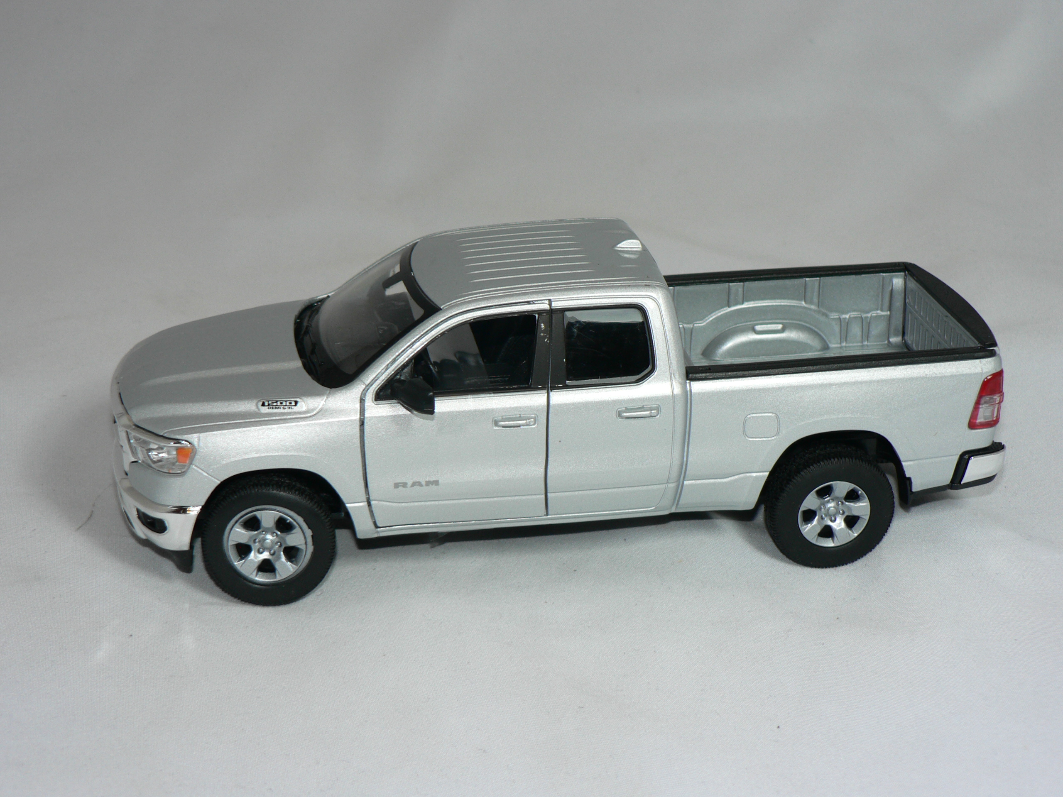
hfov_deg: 31.7
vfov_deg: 24.0
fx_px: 1873
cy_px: 398
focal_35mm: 61
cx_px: 532
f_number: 3.2
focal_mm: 10.2
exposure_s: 1/60
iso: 80
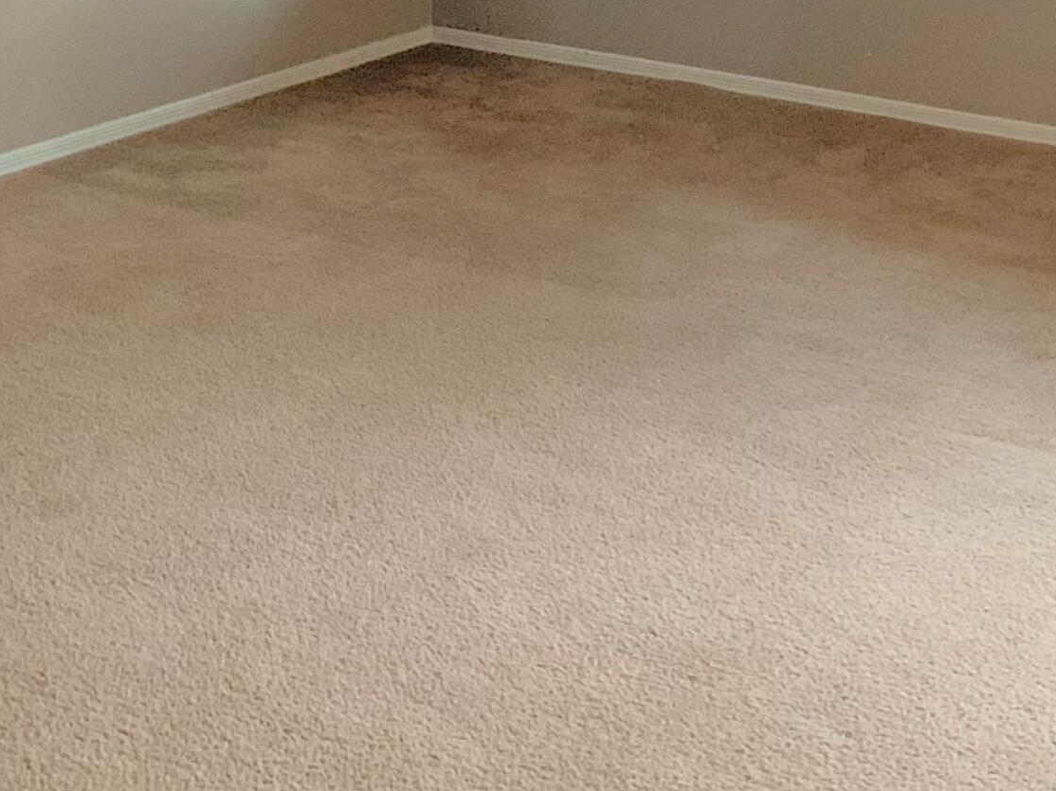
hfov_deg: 27.7
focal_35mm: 70
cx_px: 647
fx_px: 2135
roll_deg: -0.6
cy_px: -124
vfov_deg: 19.9
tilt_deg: -7.4
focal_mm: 4.25
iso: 500
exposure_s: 1/30
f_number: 1.8
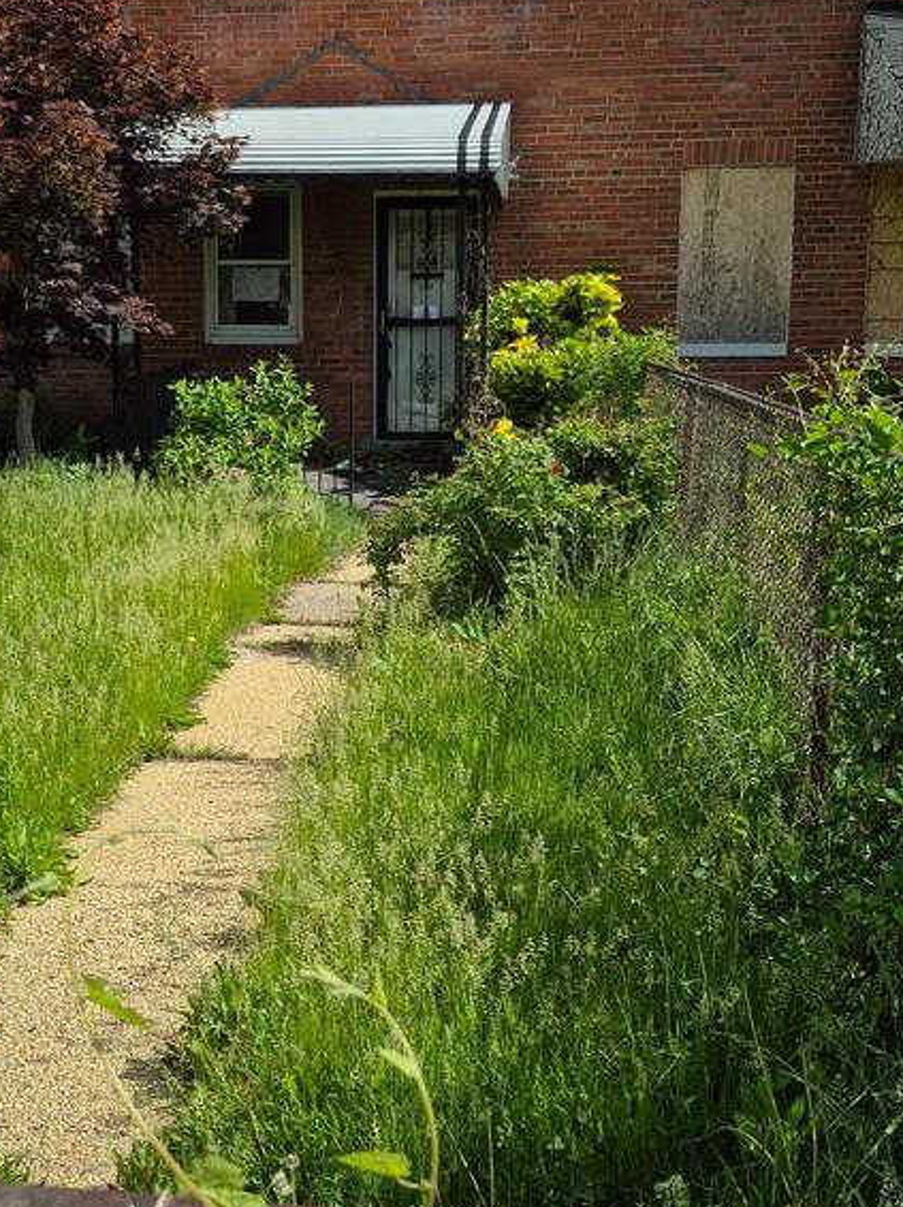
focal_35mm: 44
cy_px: 579
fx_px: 1532
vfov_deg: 43.0
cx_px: 322
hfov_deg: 32.6
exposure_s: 1/1896
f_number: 1.8
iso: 25
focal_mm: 5.4
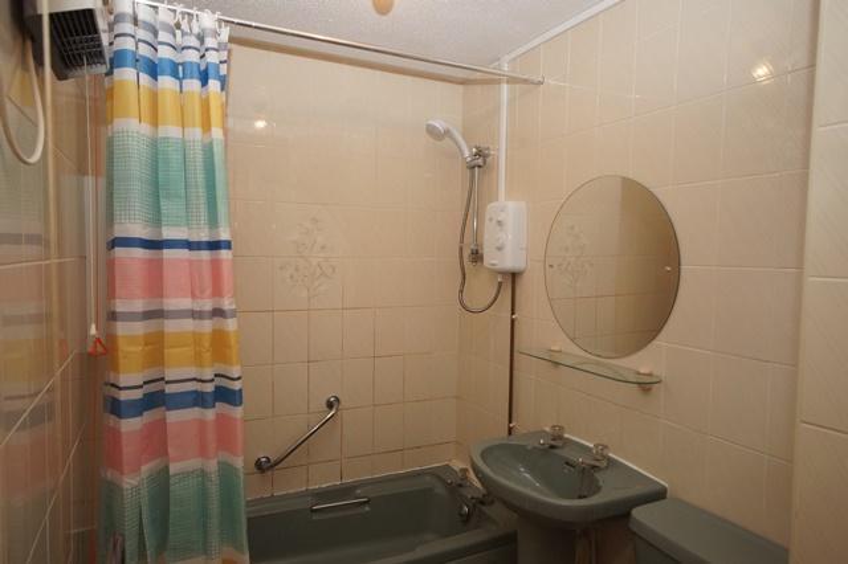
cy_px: 282
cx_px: 424
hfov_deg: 77.4
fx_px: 530
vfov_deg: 56.1
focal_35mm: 22
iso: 800
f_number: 5
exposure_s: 1/60
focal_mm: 15
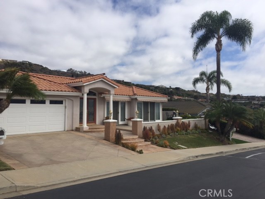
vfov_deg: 48.2
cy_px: 100
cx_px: 132
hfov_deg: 61.7
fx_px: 222
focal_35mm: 29
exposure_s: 1/3597
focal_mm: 4.15
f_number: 2.2
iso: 32
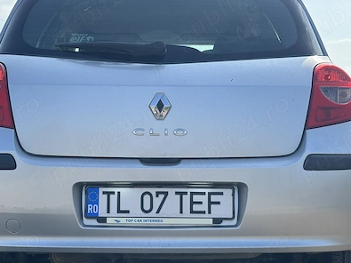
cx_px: 170
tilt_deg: -0.5
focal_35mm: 79
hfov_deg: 24.7
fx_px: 801
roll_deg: -0.5
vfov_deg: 18.6
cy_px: 149
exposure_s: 1/1724
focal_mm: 5.96
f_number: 1.6
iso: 40
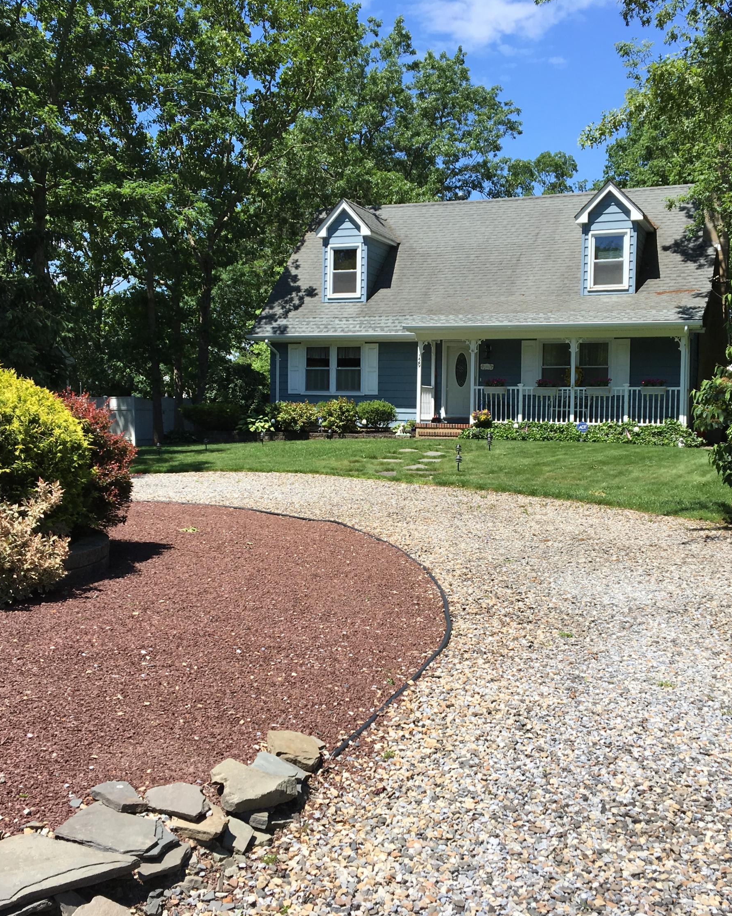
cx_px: 395
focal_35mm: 38
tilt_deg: -0.5
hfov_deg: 39.1
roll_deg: -0.9
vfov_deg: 47.9
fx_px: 1029
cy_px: 460
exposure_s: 1/1166
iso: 25
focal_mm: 4.15
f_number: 2.2
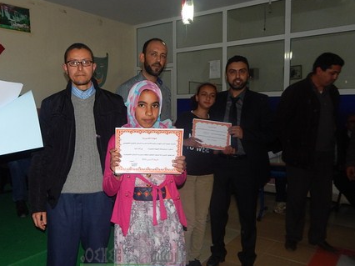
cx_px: 130
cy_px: 130
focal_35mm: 31
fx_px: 318
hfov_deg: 57.6
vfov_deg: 45.4
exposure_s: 1/30
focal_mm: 4
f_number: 3
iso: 200
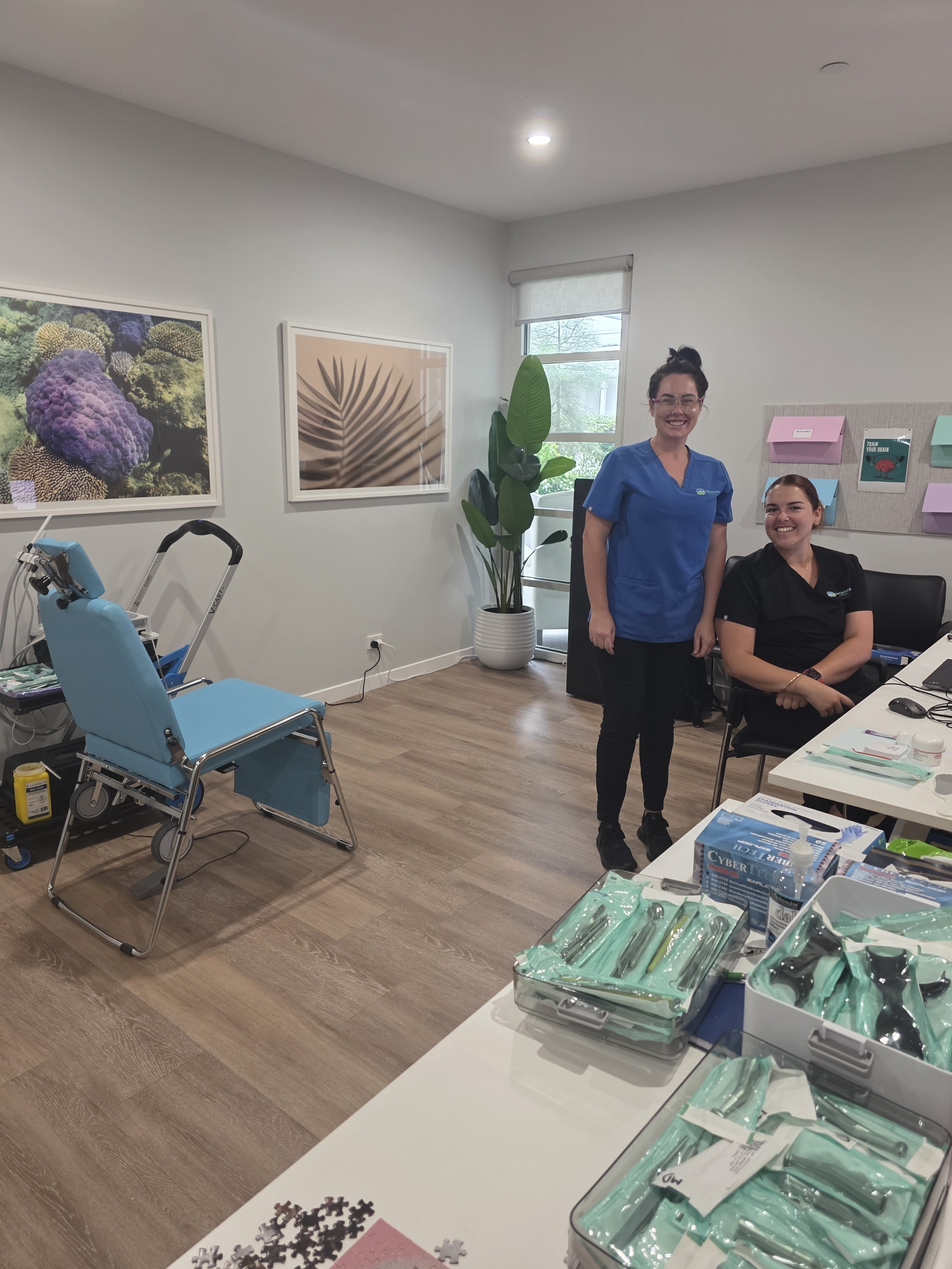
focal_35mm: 23
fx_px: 843
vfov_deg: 73.9
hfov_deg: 58.9
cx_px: 476
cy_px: 634
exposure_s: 1/100
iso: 320
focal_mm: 6.3
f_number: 1.7
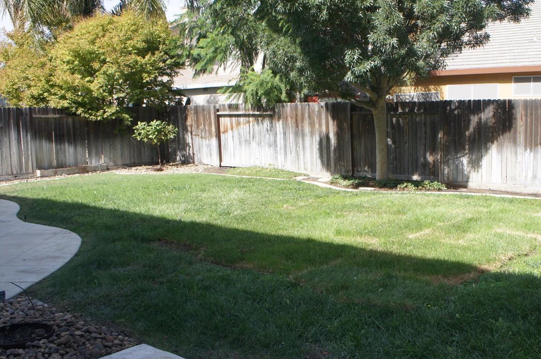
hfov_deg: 49.0
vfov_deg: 34.1
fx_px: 585
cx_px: 344
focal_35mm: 39
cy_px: 178
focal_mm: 20
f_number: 8
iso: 200
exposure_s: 1/200
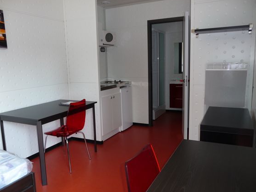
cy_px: 99
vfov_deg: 46.8
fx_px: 222
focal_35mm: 30
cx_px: 123
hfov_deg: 59.9
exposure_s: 1/30
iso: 125
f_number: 3.3
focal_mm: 4.7
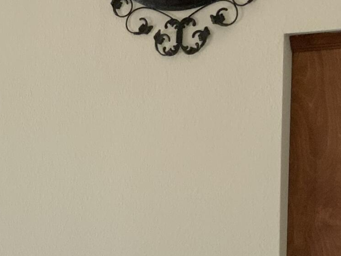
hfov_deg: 15.9
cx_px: -131
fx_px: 1143
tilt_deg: -0.9
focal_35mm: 116
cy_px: 261
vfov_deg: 12.6
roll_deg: -1.4
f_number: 1.8
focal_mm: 3
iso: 80
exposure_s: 1/60
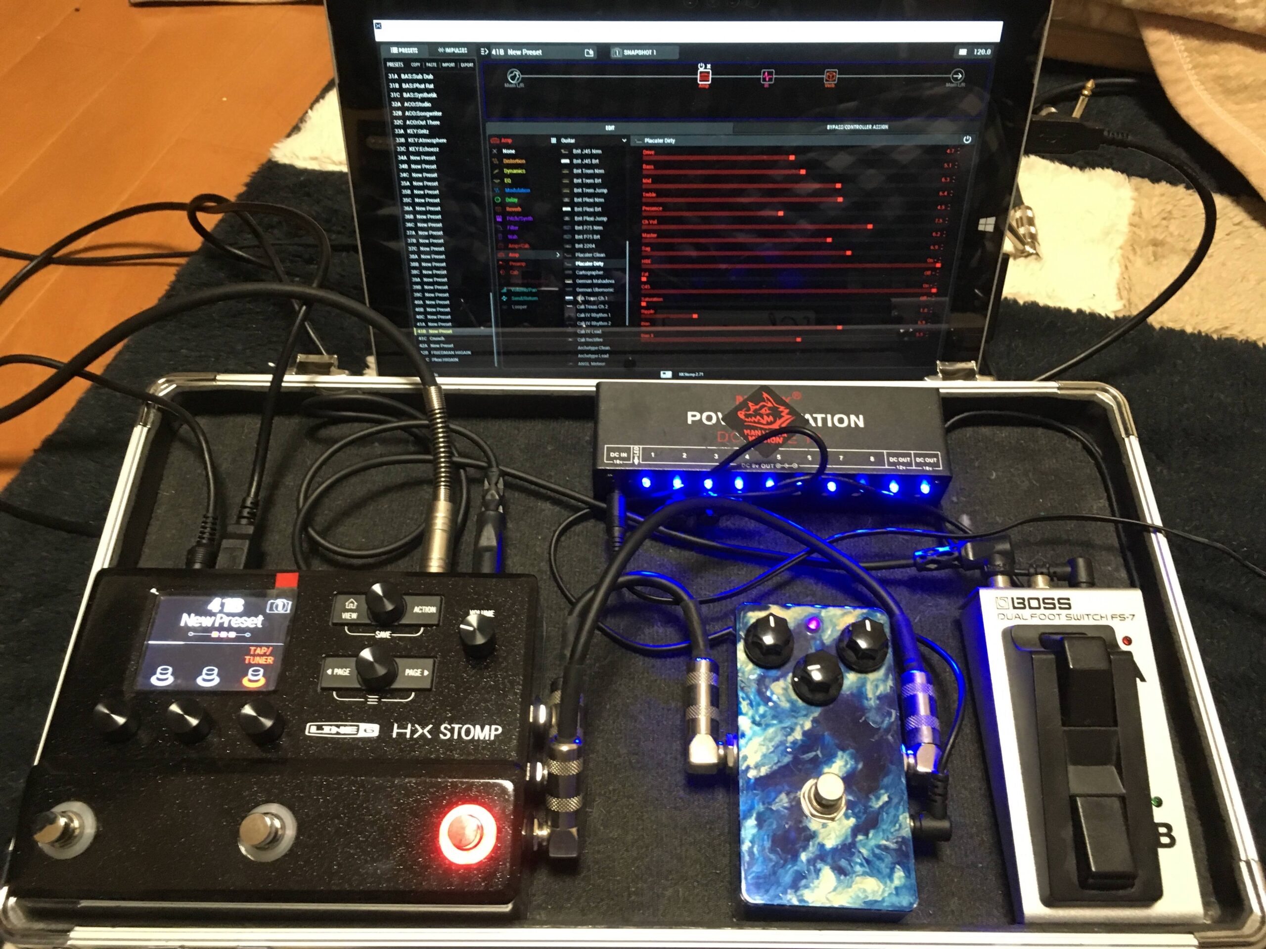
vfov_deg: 48.2
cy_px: 474
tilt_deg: -54.1
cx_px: 633
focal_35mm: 29
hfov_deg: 61.7
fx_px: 1061
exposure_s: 1/15
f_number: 2.2
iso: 200
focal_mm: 4.15
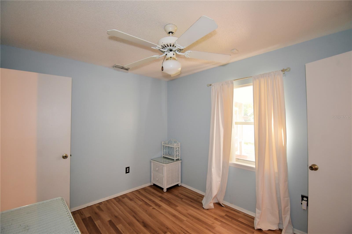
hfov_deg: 100.4
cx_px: 176
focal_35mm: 15
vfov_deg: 77.3
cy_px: 117
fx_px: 147
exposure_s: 1/30
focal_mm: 10
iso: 220
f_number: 4.5
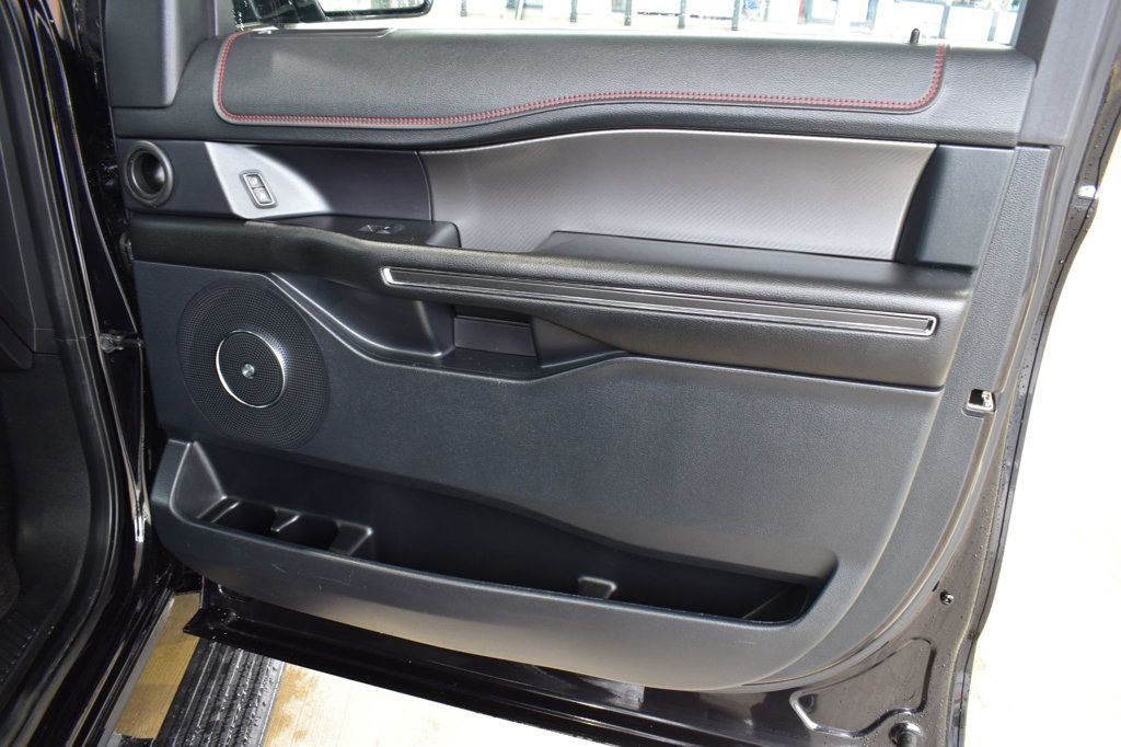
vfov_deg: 47.9
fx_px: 840
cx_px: 560
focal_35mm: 27
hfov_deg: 67.4
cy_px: 374
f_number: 6.3
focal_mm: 18
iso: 500
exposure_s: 1/15
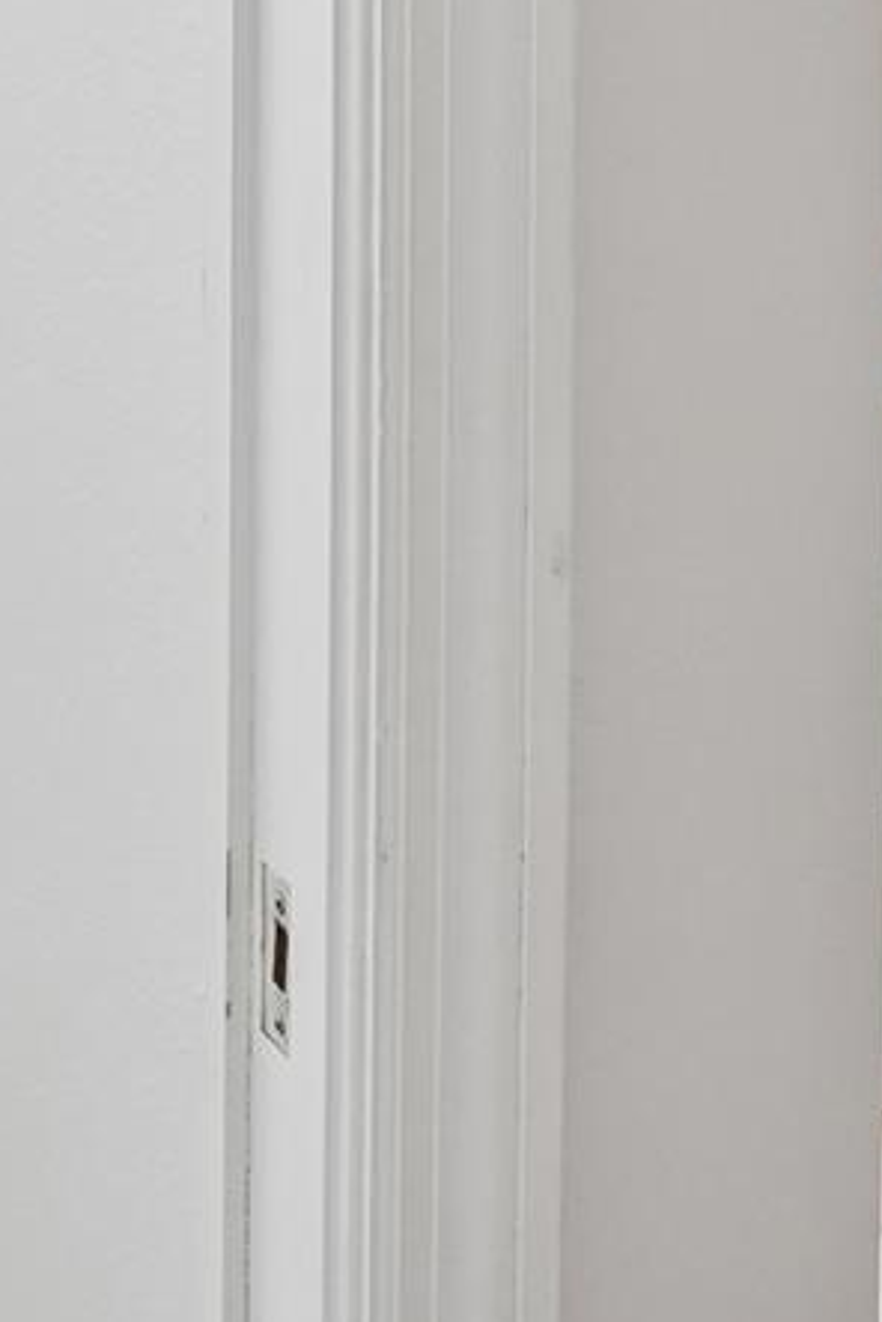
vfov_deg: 33.2
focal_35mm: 54
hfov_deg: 24.2
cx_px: 60
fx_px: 1984
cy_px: -51
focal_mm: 10
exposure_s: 1/30
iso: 400
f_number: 8
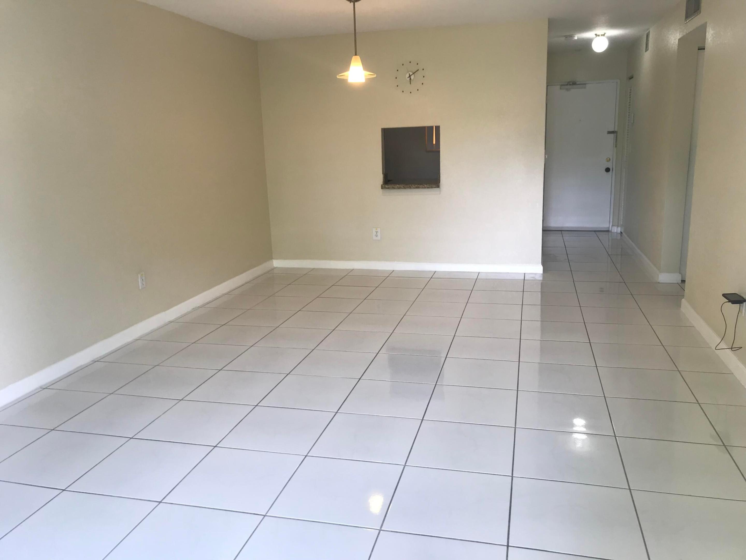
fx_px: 603
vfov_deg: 49.7
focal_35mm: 28
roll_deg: +2.1
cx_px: 373
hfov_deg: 63.4
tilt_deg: -11.8
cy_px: 280
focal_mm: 3.99
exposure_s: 1/60
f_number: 1.8
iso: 25
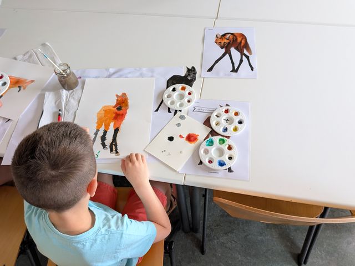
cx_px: 178
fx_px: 246
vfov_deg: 56.8
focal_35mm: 24
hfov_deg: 71.6
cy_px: 133
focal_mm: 4.53
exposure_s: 1/100
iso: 78
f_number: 1.7
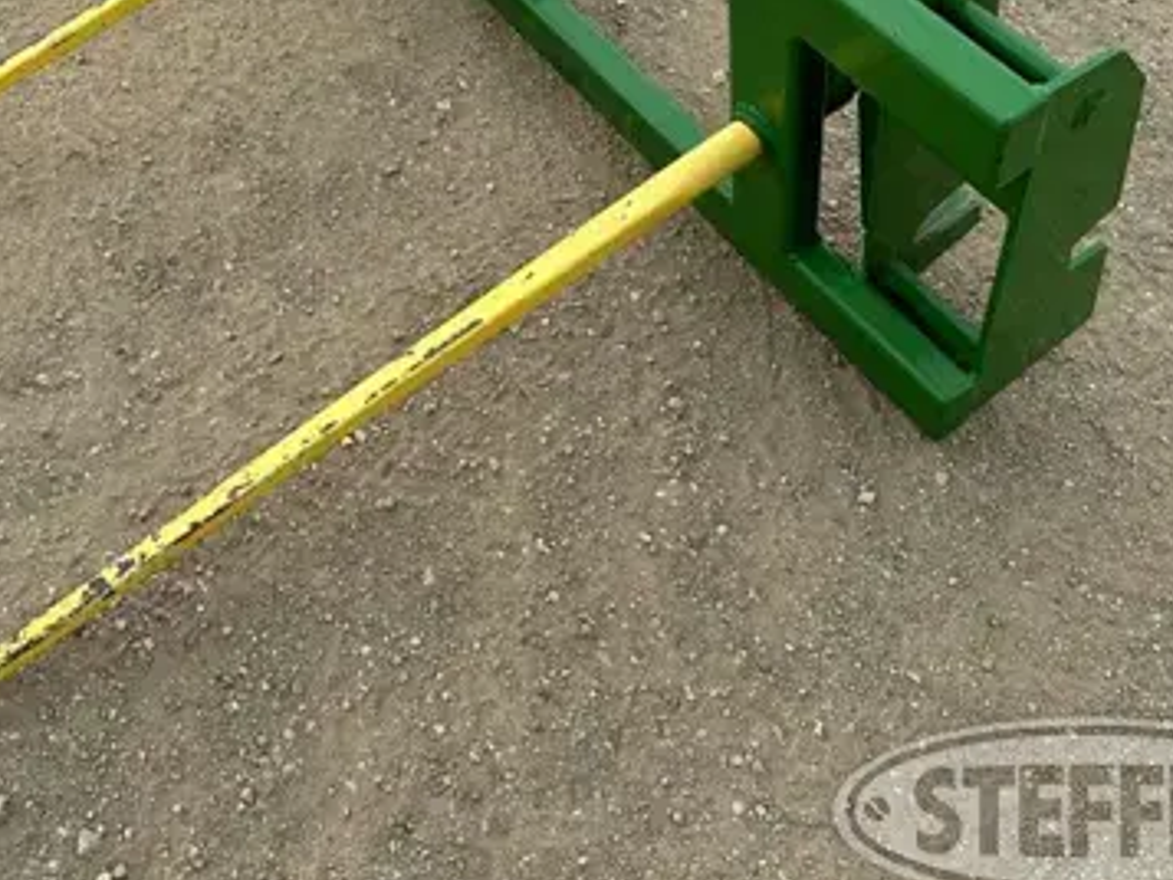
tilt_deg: -44.8
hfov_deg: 43.1
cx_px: 365
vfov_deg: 32.5
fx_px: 1458
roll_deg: -2.6
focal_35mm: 43
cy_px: 154
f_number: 1.78
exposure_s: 1/1751
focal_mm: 6.86
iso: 80
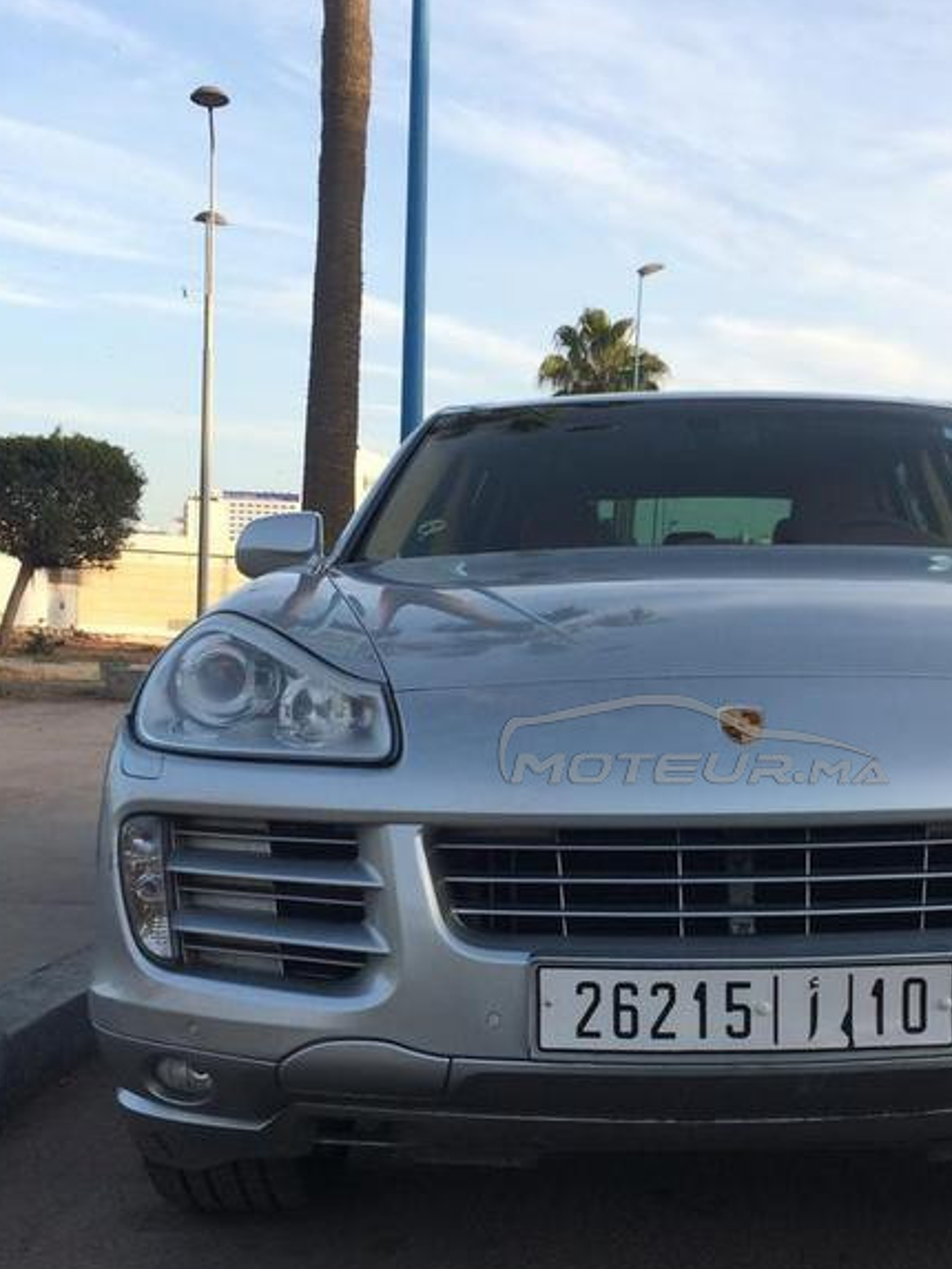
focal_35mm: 44
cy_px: 739
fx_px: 1613
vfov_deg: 42.8
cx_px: 693
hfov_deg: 32.4
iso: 32
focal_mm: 4.15
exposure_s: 1/562
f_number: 2.2
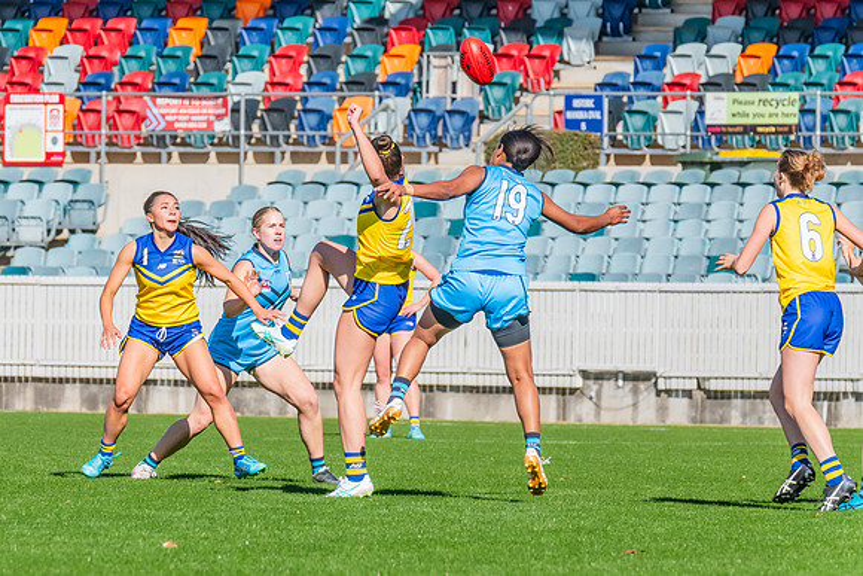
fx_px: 11306
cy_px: 250
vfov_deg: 2.9
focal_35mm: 472
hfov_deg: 4.4
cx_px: 246
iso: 800
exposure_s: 1/1250
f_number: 13
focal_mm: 330
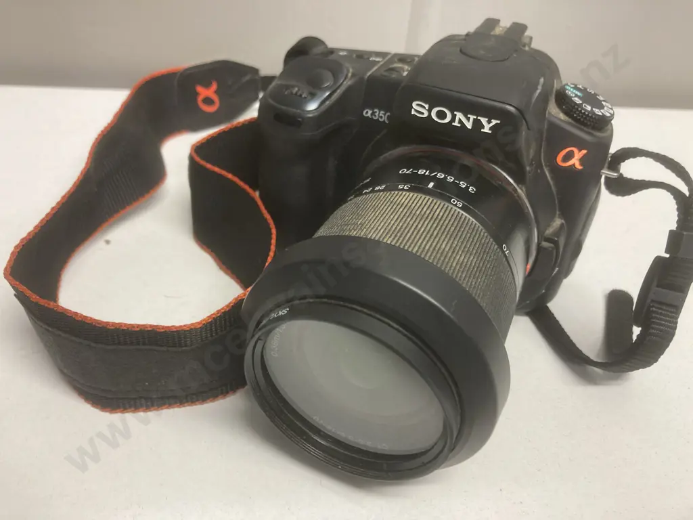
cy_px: 260
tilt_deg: -35.9
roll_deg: -7.5
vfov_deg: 49.7
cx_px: 346
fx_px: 561
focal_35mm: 28
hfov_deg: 63.4
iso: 100
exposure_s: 1/50
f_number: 1.8
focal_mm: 3.99
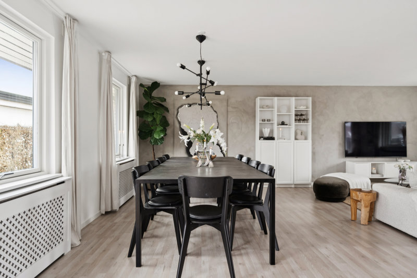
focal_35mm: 21
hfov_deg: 81.2
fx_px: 243
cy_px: 139
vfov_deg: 59.5
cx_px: 208
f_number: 4
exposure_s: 1/25
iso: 400
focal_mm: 21
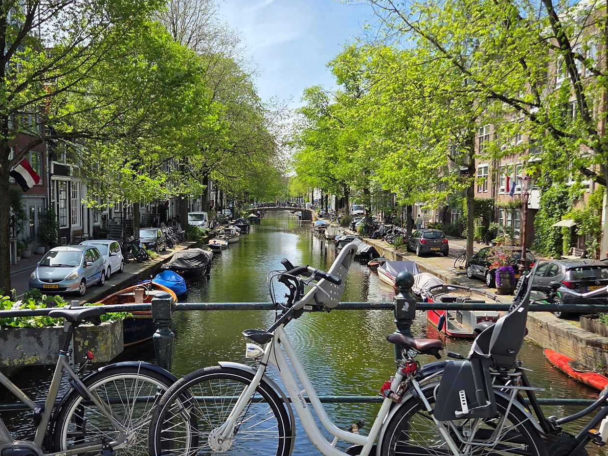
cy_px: 246
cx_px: 259
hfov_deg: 50.0
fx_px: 650
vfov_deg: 38.6
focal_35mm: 37
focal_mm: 5.4
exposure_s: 1/3598
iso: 80
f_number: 1.8
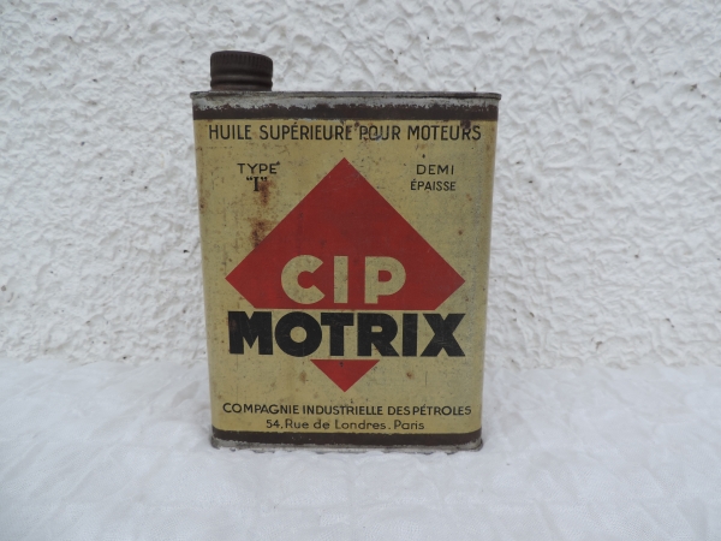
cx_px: 360
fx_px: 500
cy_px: 270
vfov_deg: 56.8
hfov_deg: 71.6
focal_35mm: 24
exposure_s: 1/250
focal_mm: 4.3
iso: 80
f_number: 3
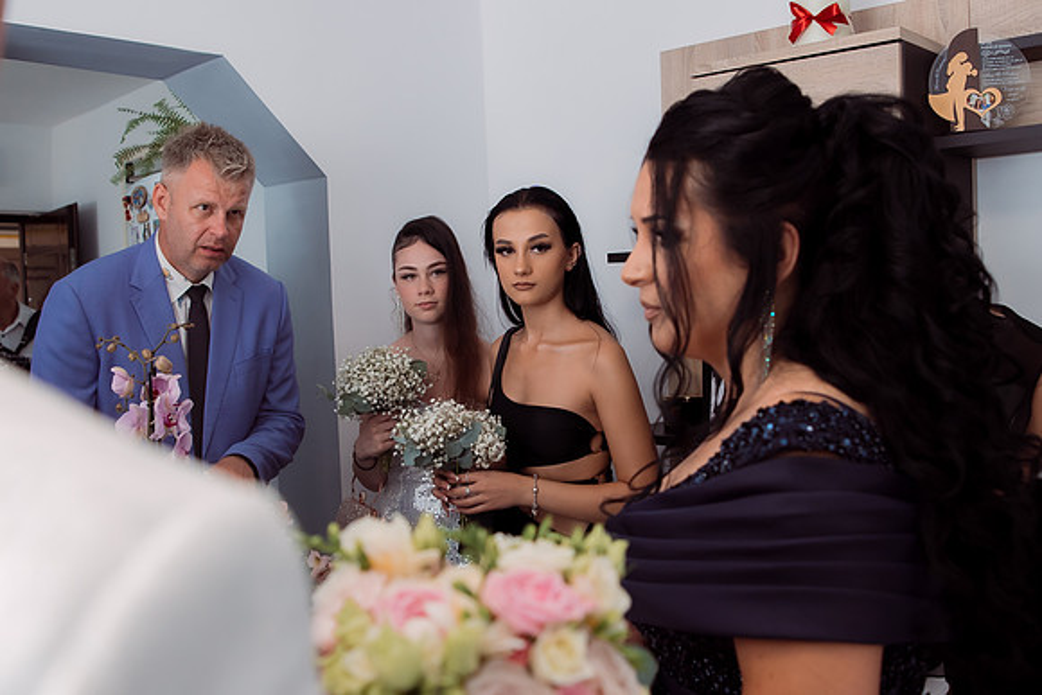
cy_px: 348
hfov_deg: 55.8
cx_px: 521
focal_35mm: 34
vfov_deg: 38.9
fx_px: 984
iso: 800
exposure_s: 1/200
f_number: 3.5
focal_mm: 23
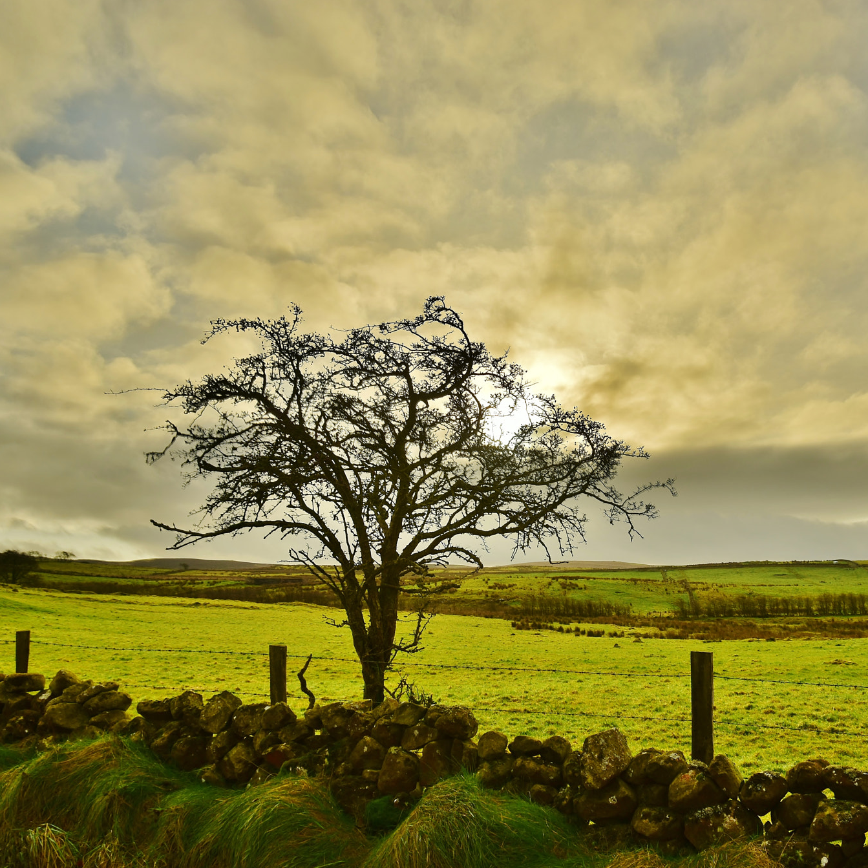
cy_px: 437
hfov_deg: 47.0
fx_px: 993
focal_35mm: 35
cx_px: 521
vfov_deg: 47.2
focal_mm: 18
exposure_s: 1/160
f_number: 8
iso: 100
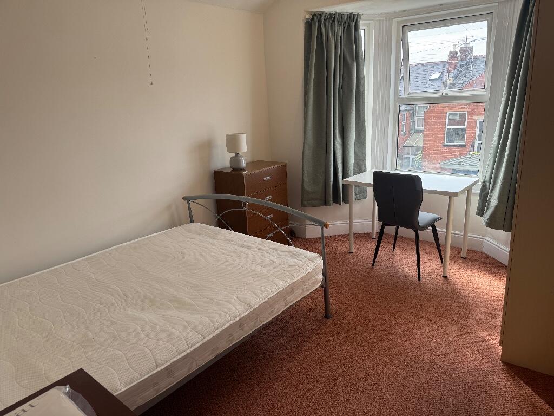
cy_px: 208
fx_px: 384
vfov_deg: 56.8
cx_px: 277
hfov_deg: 71.6
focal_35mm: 24
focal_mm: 6.76
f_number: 1.78
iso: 64
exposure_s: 1/142
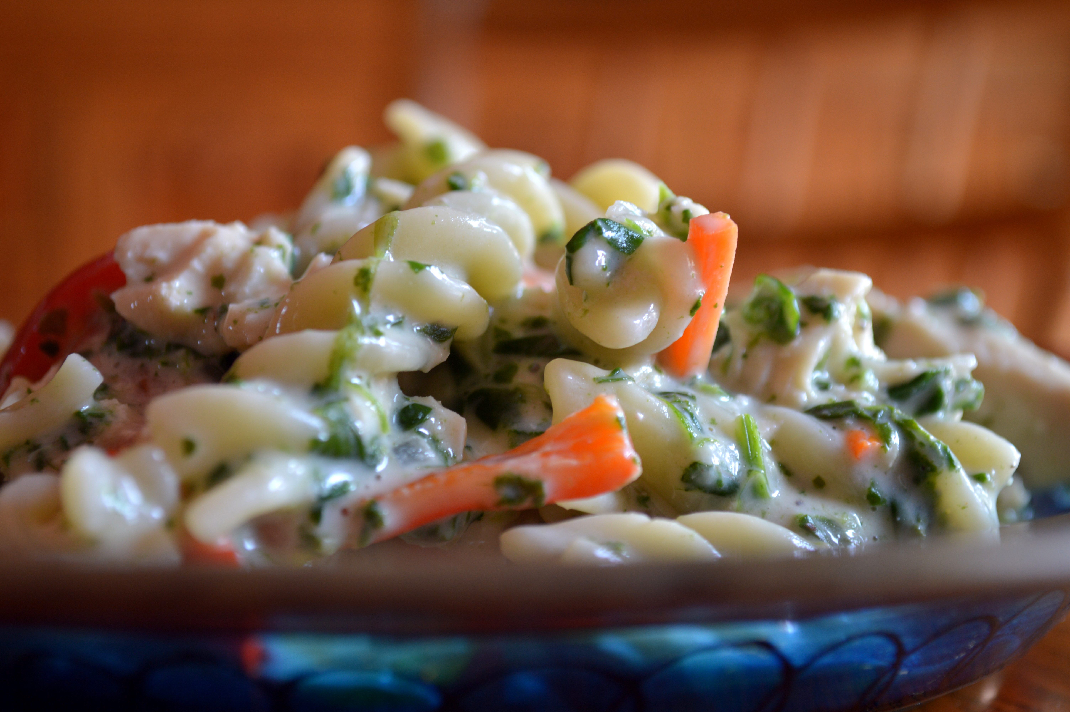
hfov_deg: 31.9
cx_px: 535
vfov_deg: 21.5
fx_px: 1871
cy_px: 356
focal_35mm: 63
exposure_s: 1/10
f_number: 5.6
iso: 200
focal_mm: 42
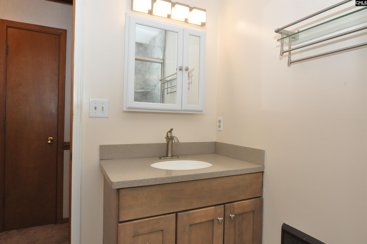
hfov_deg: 81.3
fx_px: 214
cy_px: 122
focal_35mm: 21
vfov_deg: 59.4
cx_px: 184
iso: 1600
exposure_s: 1/60
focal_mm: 14
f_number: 7.1
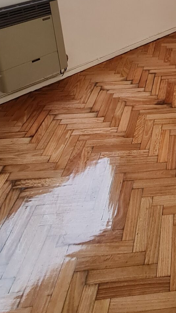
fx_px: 315
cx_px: 242
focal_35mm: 38
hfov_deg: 25.7
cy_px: -15
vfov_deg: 43.4
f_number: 2.2
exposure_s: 1/50
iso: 200
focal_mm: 2.2
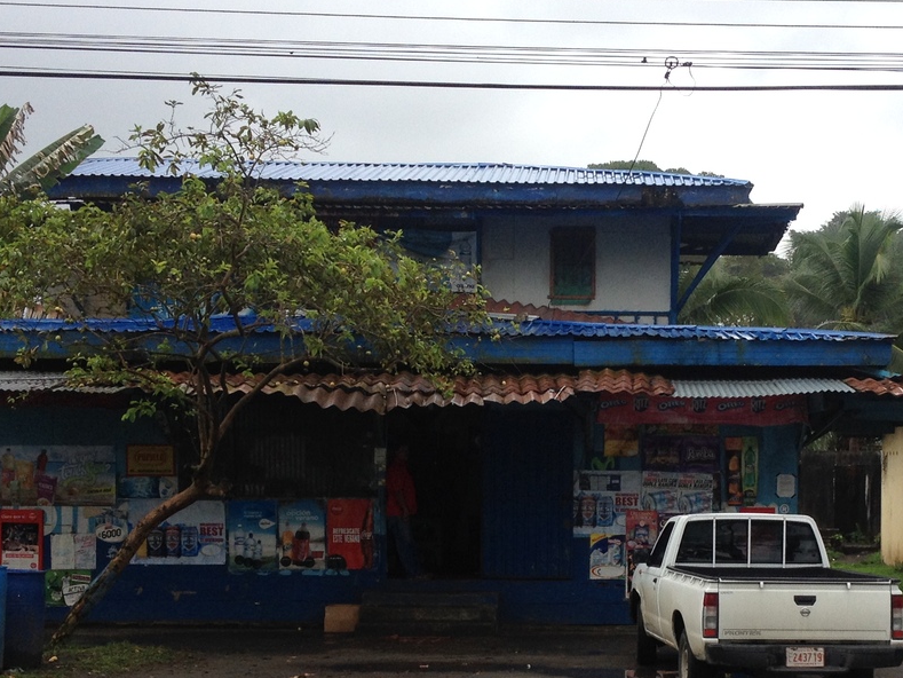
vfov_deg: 20.6
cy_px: 508
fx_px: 1852
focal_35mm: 71
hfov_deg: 27.2
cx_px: 601
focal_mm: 4.28
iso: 50
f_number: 2.4
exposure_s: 1/361
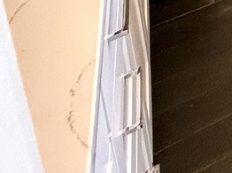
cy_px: -293
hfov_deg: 15.5
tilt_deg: -11.1
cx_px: 537
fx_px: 516
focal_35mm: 77
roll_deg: -1.2
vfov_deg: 12.5
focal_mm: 2.22
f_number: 2.2
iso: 64
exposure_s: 1/120
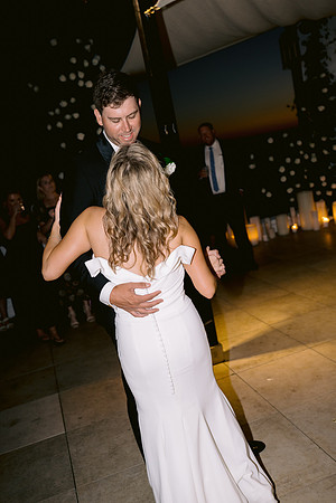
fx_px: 490
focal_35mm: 35
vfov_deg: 54.4
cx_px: 168
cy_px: 252
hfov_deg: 37.9
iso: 400
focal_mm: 35
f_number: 2.8
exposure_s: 1/60
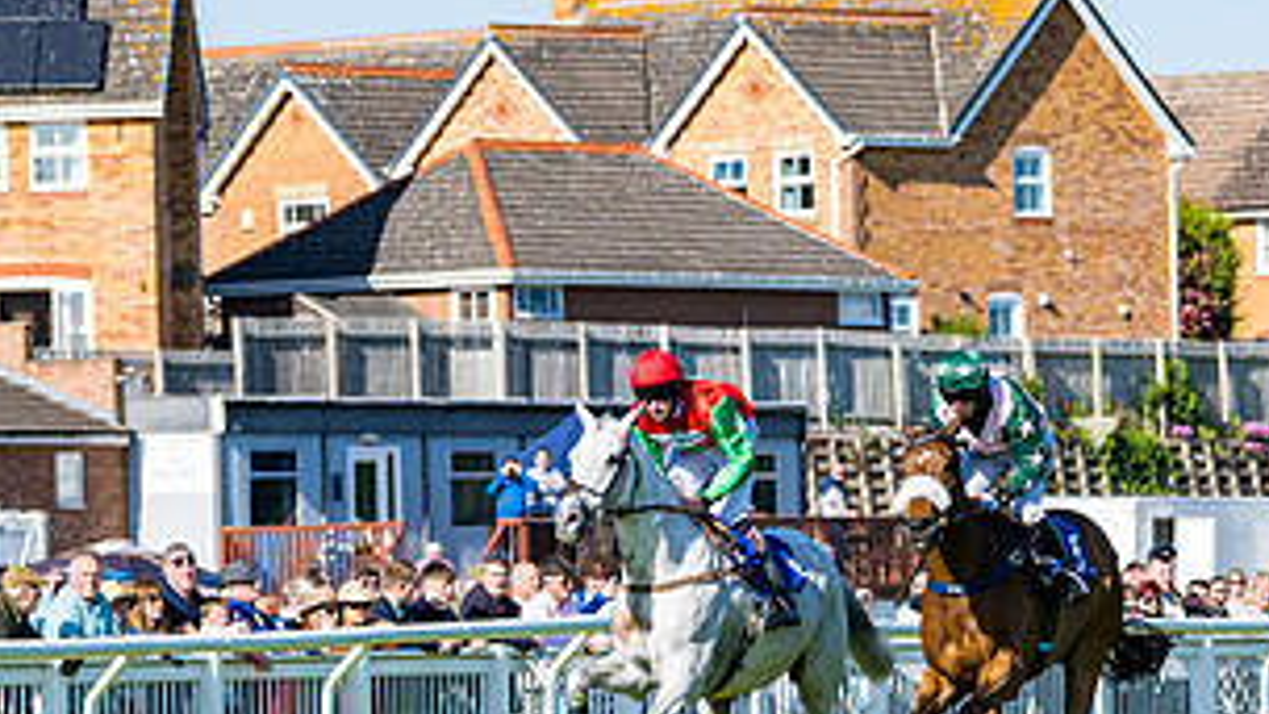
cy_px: 820
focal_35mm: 345
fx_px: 11609
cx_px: 1075
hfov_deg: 6.2
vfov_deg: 3.5
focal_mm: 110
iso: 100
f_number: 4
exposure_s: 1/1600
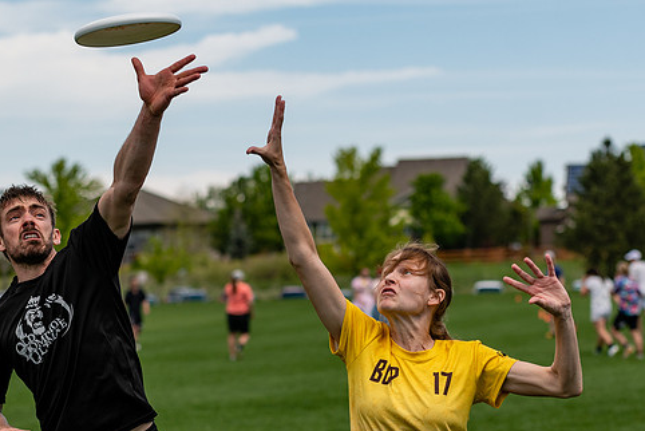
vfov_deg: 9.4
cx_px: 332
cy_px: 280
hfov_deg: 14.0
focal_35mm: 146
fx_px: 2617
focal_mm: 70
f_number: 2.8
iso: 100
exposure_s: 1/2500
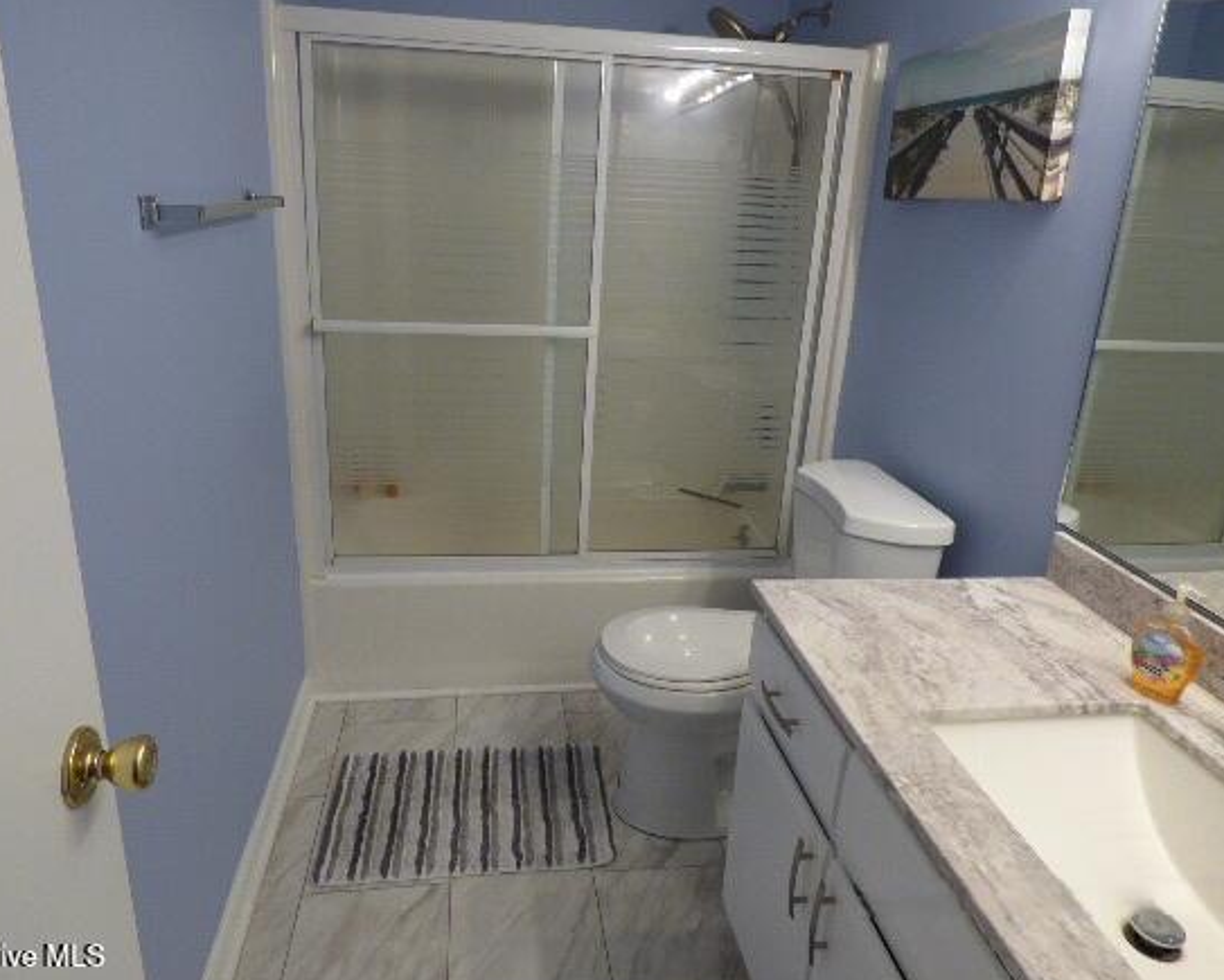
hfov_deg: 72.5
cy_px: 464
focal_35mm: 23
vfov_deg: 60.9
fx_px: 834
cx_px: 593
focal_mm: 3.58
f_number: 2.8
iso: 250
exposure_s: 1/60
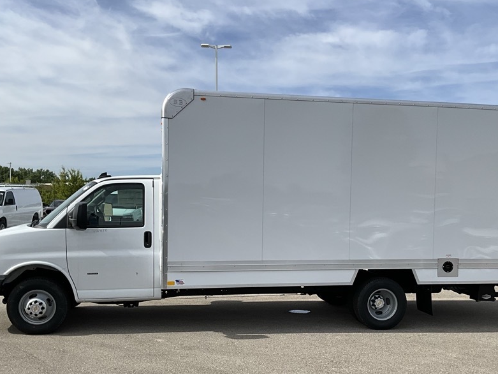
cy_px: 232
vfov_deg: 37.5
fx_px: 547
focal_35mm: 38
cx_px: 277
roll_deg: -0.5
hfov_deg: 48.9
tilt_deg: -2.0
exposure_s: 1/2801
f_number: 1.8
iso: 25
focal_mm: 3
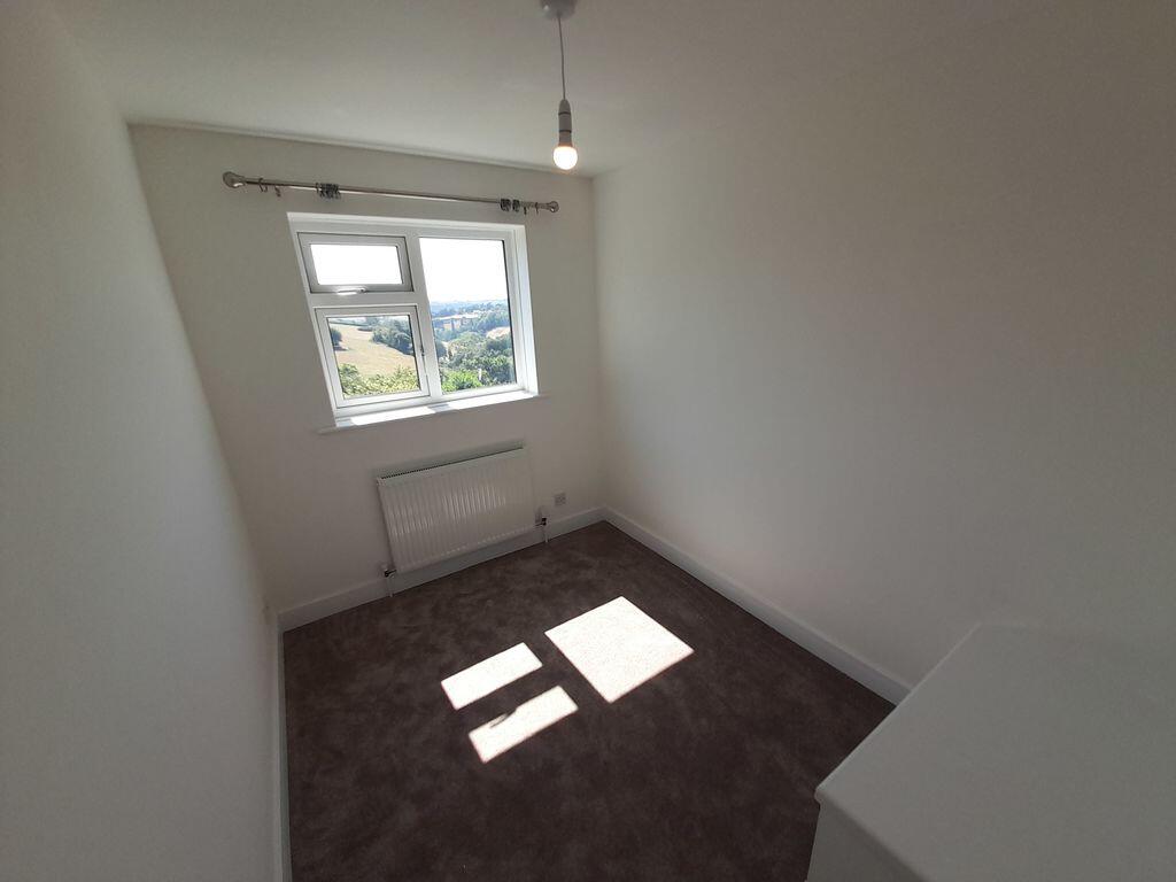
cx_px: 588
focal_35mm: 13
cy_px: 441
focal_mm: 1.42
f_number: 2.2
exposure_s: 1/267
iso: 40
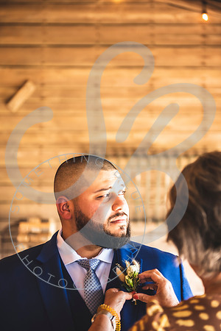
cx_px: 110
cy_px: 166
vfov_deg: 28.8
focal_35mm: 70
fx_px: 645
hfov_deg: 19.5
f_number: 2.8
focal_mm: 70
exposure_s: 1/160
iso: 200
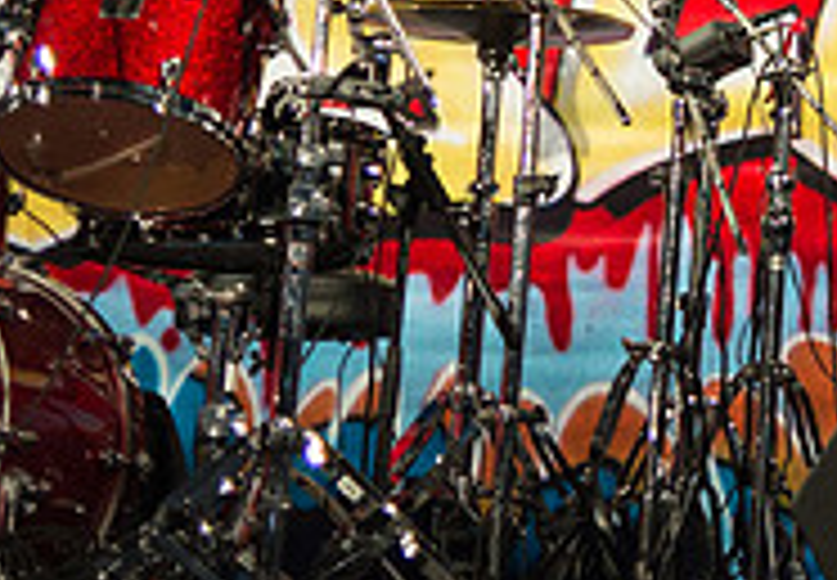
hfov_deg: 13.5
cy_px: -253
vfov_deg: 10.1
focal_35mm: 135
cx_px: 1479
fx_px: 3178
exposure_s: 1/1000
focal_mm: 35
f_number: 2.8
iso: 1250
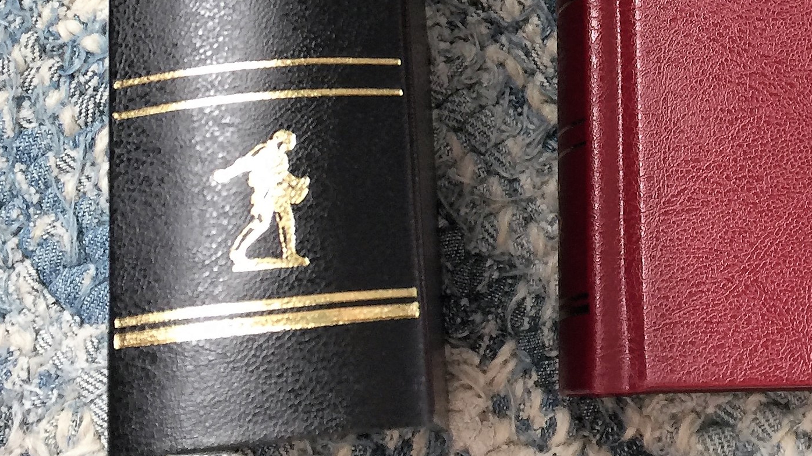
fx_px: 1378
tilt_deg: -72.6
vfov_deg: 17.7
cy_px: -131
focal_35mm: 64
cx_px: 593
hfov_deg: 32.3
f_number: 2.2
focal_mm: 4.15
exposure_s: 1/33
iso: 32
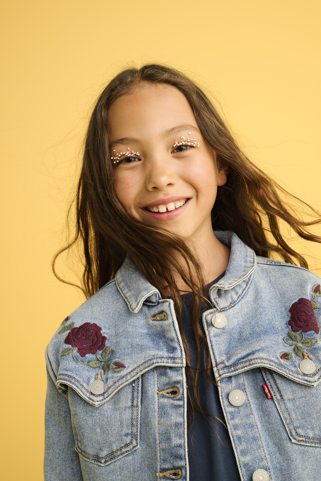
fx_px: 669
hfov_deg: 27.0
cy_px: 231
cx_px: 156
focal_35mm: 50
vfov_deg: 39.6
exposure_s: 1/160
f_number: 8
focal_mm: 46
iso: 100
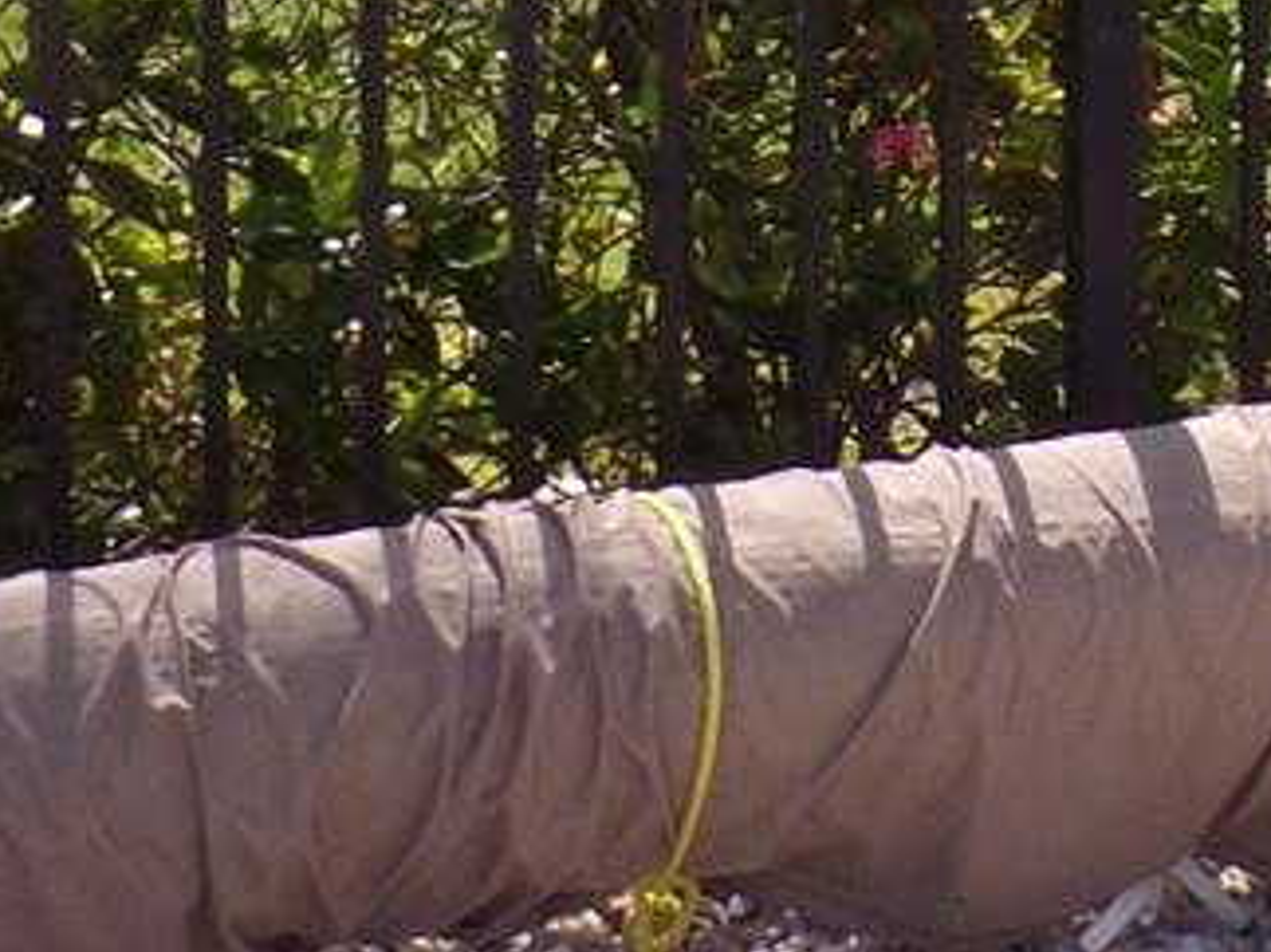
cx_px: 1566
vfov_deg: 11.3
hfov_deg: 15.9
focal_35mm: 119
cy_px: -901
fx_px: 4368
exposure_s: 1/220
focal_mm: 4.3
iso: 80
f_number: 5.8
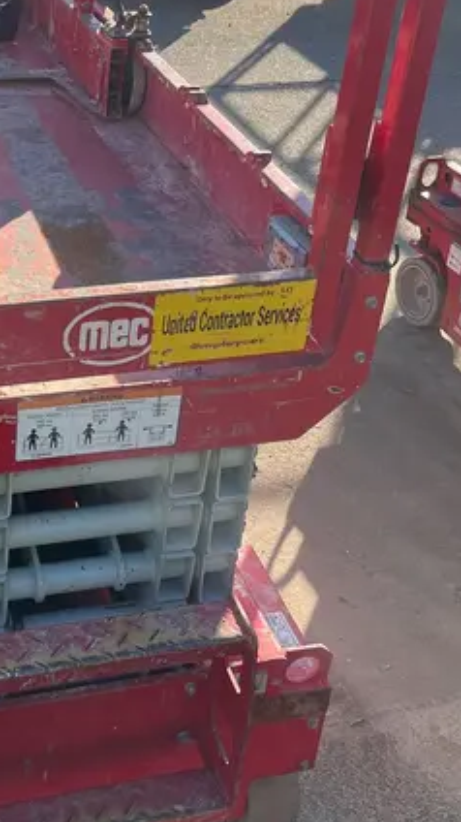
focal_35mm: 49
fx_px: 1067
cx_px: 25
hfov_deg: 23.6
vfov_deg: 41.5
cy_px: 261
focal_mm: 5.1
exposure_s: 1/1186
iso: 50
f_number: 1.6
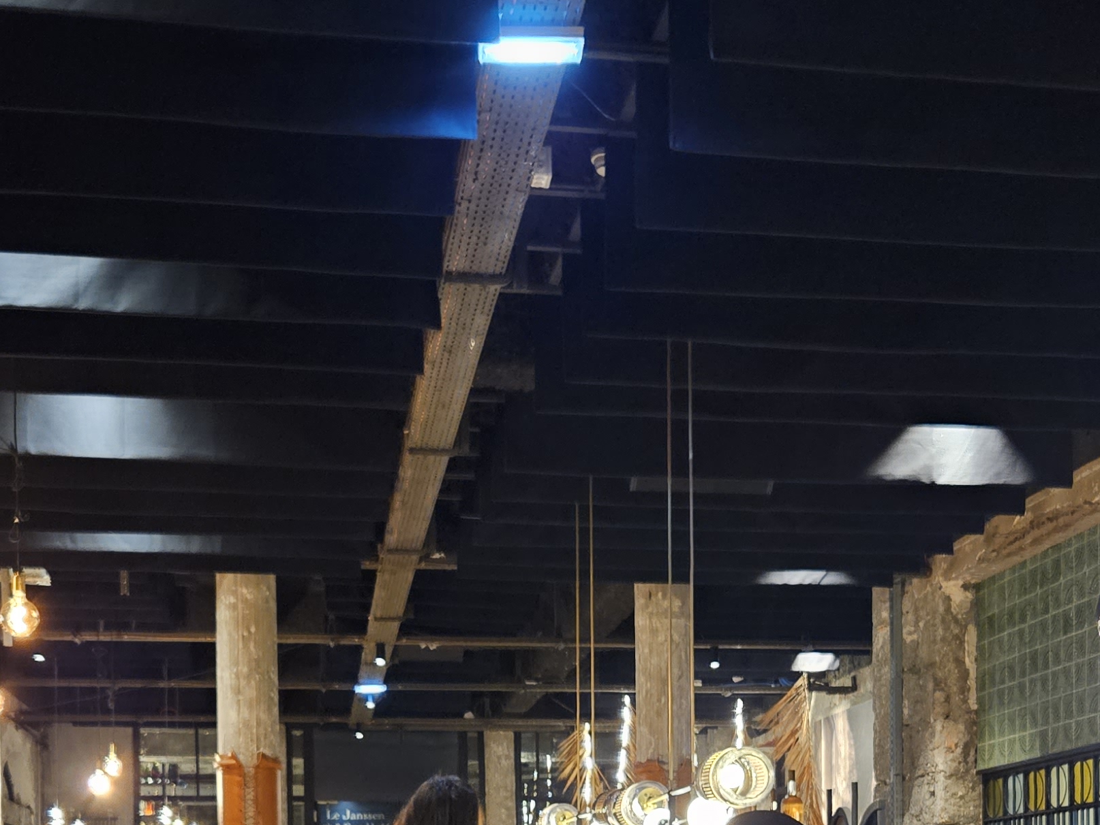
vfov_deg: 23.9
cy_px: 922
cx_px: 599
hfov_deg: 33.8
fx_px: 1812
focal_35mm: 57
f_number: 1.8
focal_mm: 5.4
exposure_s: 1/25
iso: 500
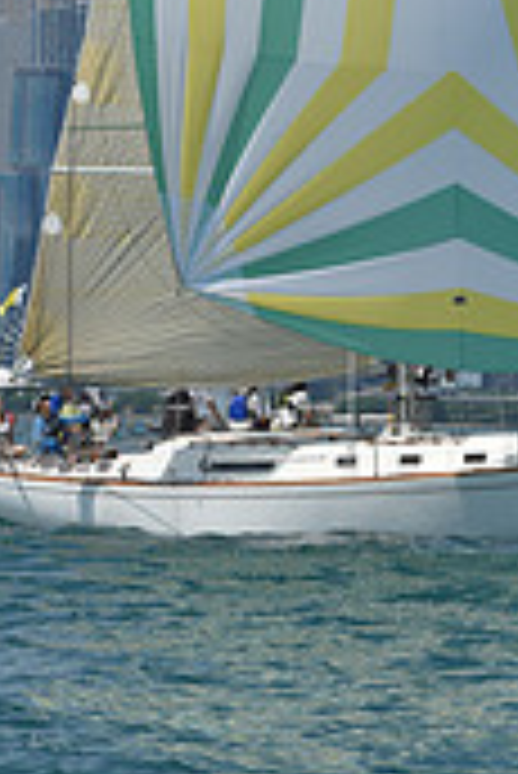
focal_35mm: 290
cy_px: -279
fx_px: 6246
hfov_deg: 4.7
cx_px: 453
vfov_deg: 7.0
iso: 250
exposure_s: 1/1250
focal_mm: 86
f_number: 9
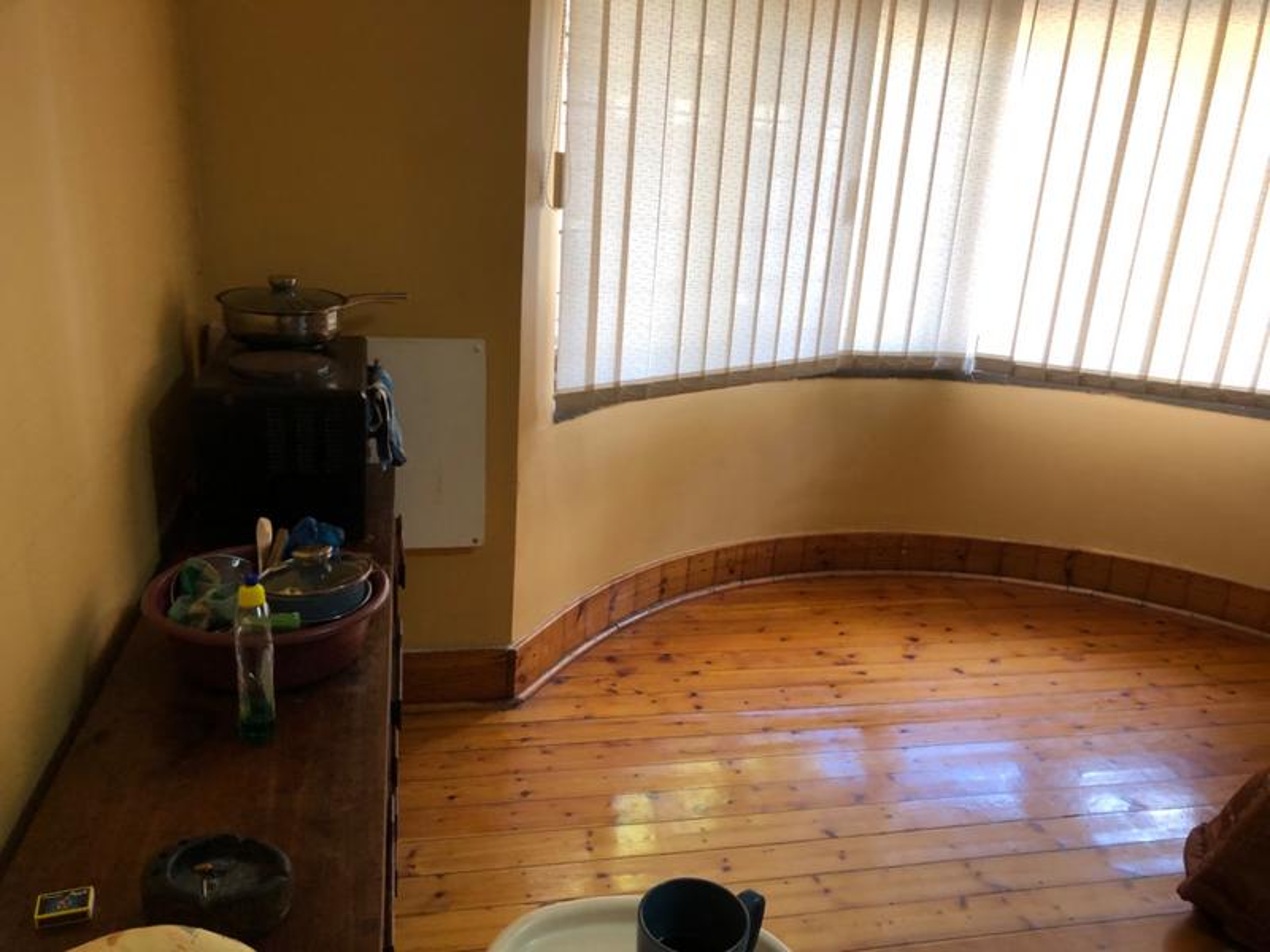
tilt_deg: -17.3
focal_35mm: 28
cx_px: 635
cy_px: 476
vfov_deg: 49.7
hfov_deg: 63.4
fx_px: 1027
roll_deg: -4.0
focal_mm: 4
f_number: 1.8
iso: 40
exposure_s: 1/25
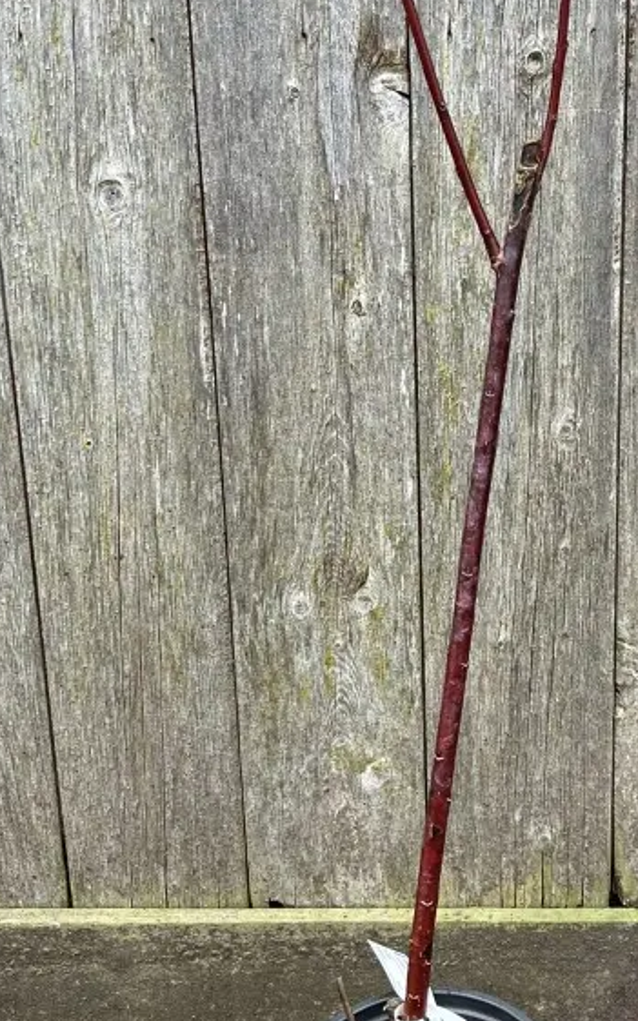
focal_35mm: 53
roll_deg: +1.3
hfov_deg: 24.3
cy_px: 421
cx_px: 433
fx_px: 1475
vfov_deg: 38.1
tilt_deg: -15.7
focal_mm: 5.1
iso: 64
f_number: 1.6
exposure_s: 1/122
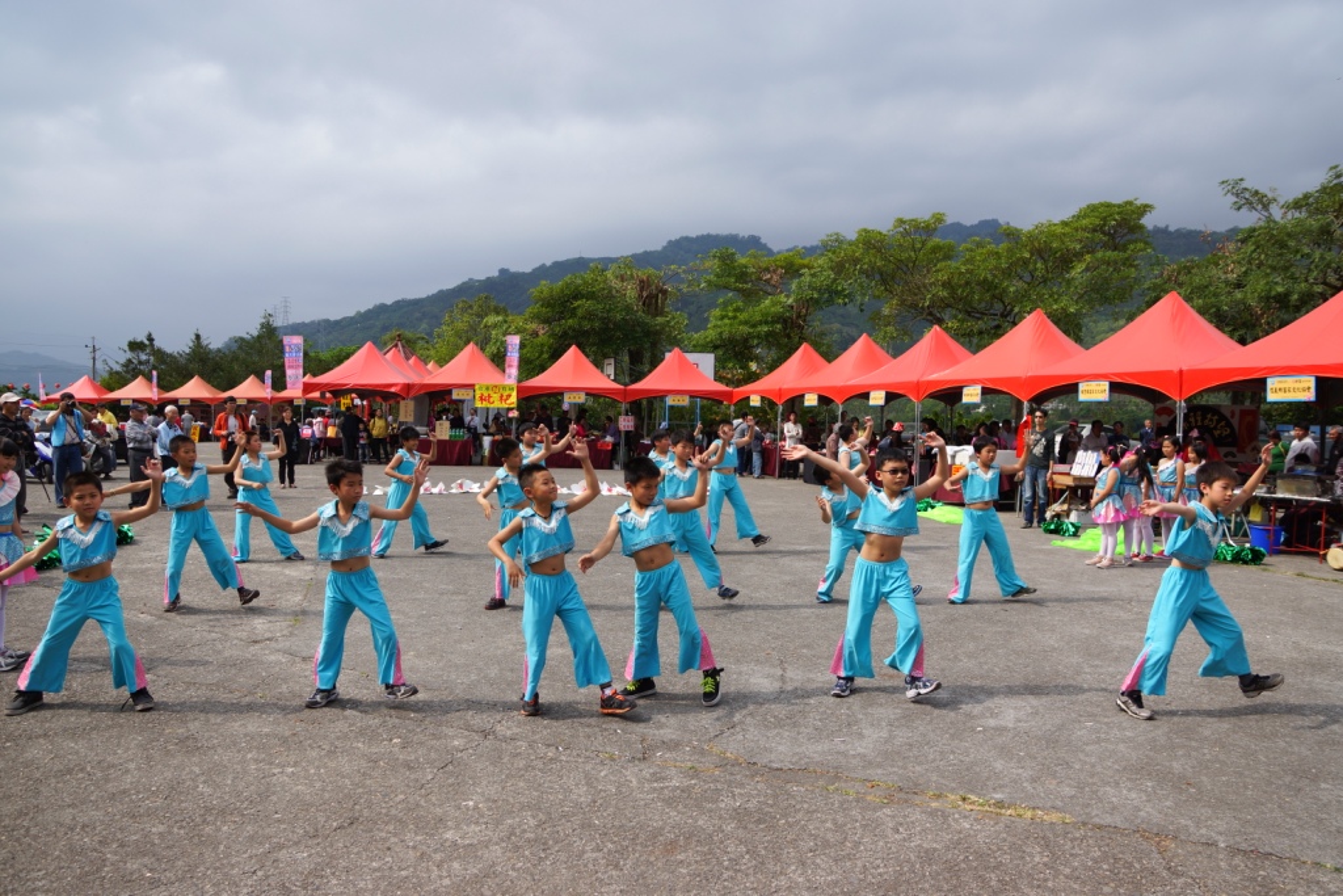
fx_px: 895
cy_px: 448
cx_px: 672
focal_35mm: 24
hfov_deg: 73.7
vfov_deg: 53.1
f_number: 4.5
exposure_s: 1/500
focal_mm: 16
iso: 50
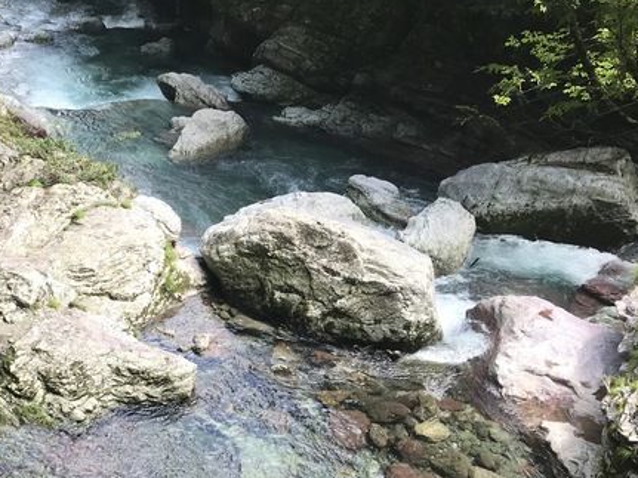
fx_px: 977
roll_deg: +1.0
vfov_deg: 27.5
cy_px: 248
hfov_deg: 34.5
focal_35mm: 53
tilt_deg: -27.6
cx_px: 88
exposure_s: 1/220
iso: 20
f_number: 1.8
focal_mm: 3.99
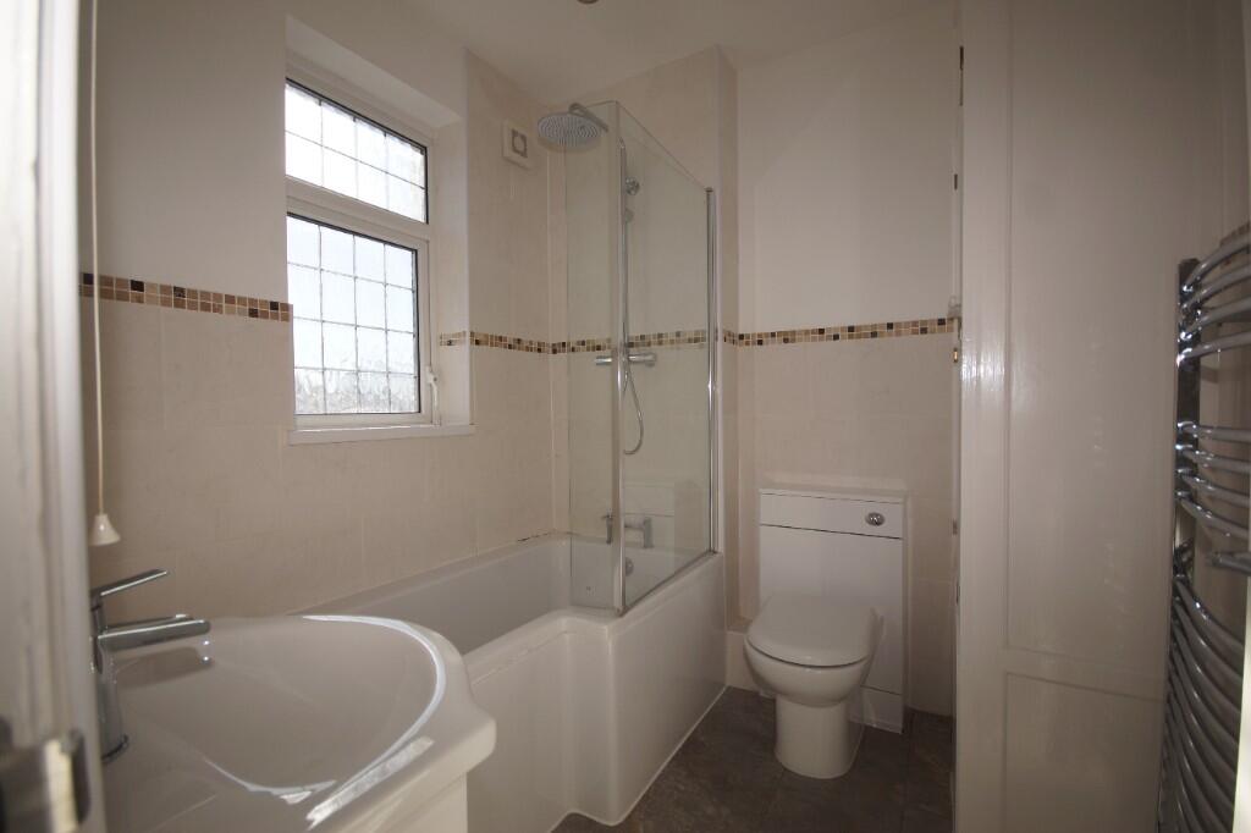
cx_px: 626
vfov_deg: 77.3
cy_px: 416
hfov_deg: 100.4
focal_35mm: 15
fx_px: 521
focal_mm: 10
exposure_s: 1/400
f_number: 4
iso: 100
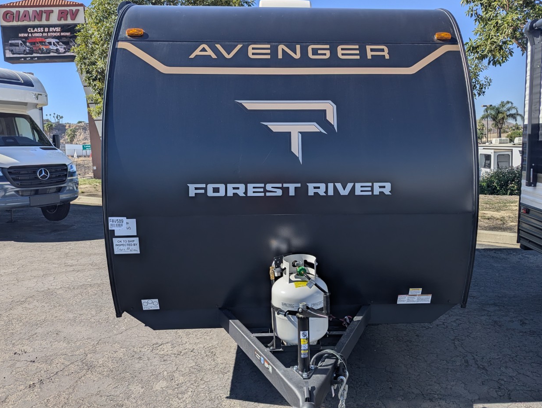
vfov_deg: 51.4
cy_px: 192
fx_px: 423
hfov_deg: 65.1
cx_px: 295
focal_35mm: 27
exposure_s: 1/3058
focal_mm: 6.81
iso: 41
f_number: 1.85
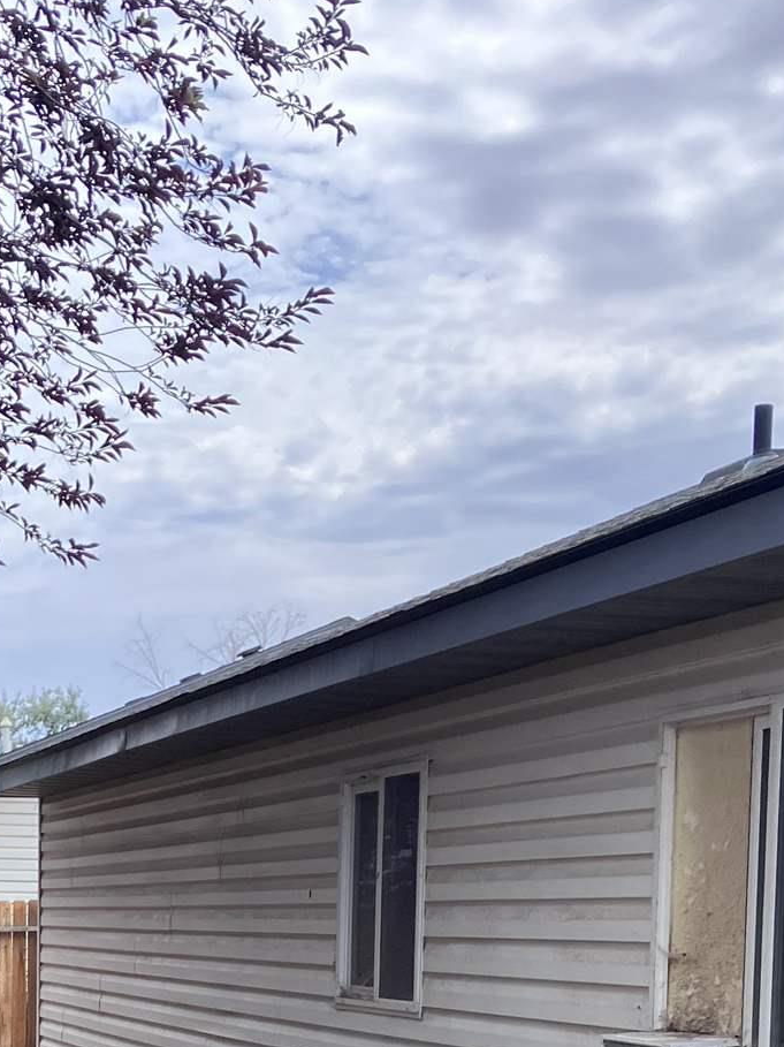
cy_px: 1109
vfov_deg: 25.7
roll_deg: +0.2
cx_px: 134
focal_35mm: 71
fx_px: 2146
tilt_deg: -3.0
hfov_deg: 20.4
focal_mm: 3.99
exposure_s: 1/883
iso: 32
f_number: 1.8
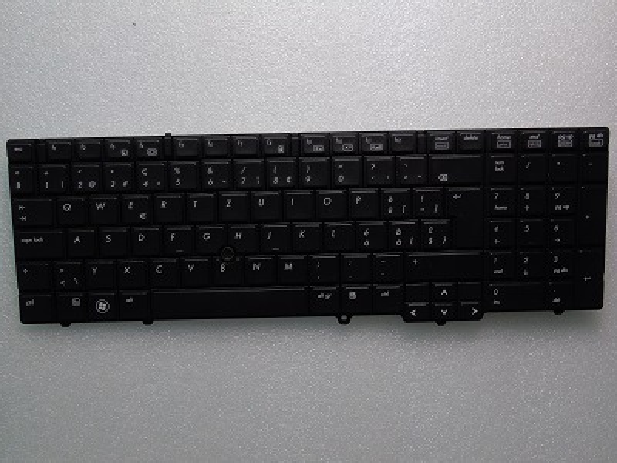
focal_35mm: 29
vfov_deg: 48.2
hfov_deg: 61.7
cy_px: 232
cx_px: 308
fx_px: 517
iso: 100
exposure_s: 1/13
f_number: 5.4
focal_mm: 5.2
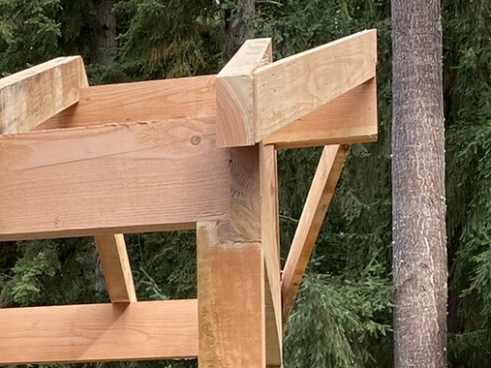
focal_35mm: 105
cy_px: 439
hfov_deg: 17.6
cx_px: -143
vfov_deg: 13.7
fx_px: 1489
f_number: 1.8
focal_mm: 4.25
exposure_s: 1/428
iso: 32
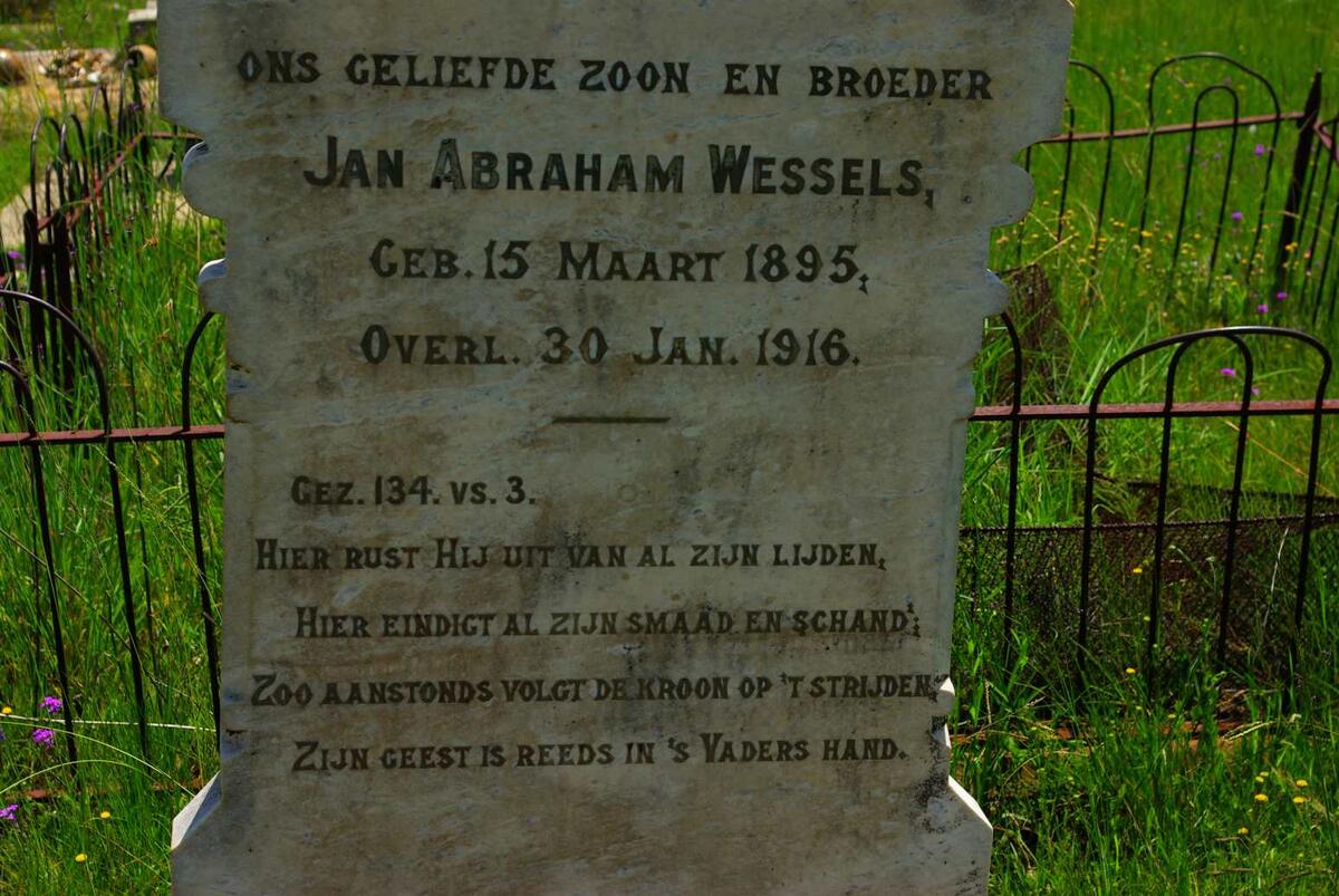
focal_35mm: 64
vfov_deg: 21.1
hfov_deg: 31.2
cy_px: 448
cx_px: 670
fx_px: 2402
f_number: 9.5
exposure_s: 1/250
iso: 100
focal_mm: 43
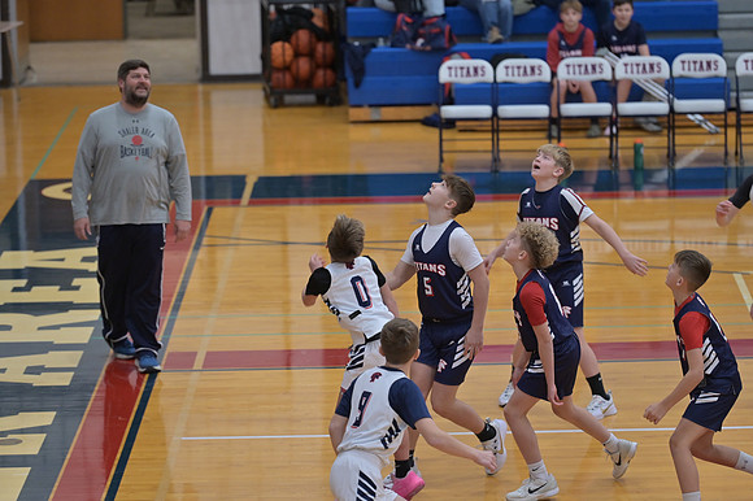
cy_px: 250
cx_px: 376
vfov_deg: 7.8
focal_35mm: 175
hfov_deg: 11.8
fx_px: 3658
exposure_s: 1/400
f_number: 4.5
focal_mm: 175
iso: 1600
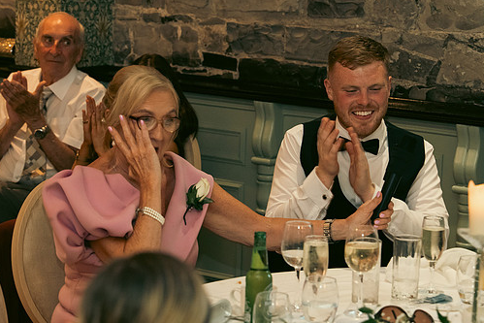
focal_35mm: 122
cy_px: 146
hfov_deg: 16.8
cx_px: 244
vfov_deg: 11.2
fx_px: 1641
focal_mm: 70
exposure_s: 1/160
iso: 2500
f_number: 3.5
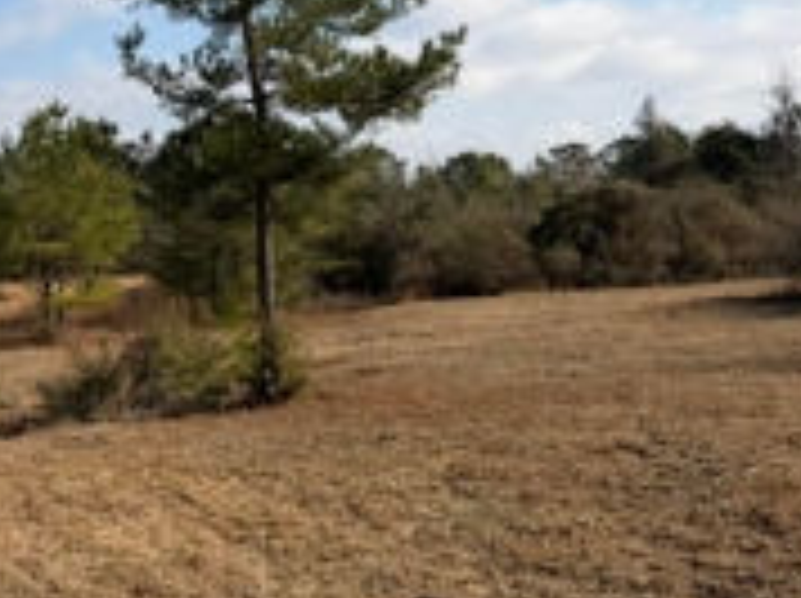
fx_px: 1248
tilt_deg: +2.0
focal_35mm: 54
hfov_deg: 32.2
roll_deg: +1.6
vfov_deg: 26.6
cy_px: 144
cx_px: -36
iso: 80
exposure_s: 1/5319
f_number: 1.78
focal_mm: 6.76
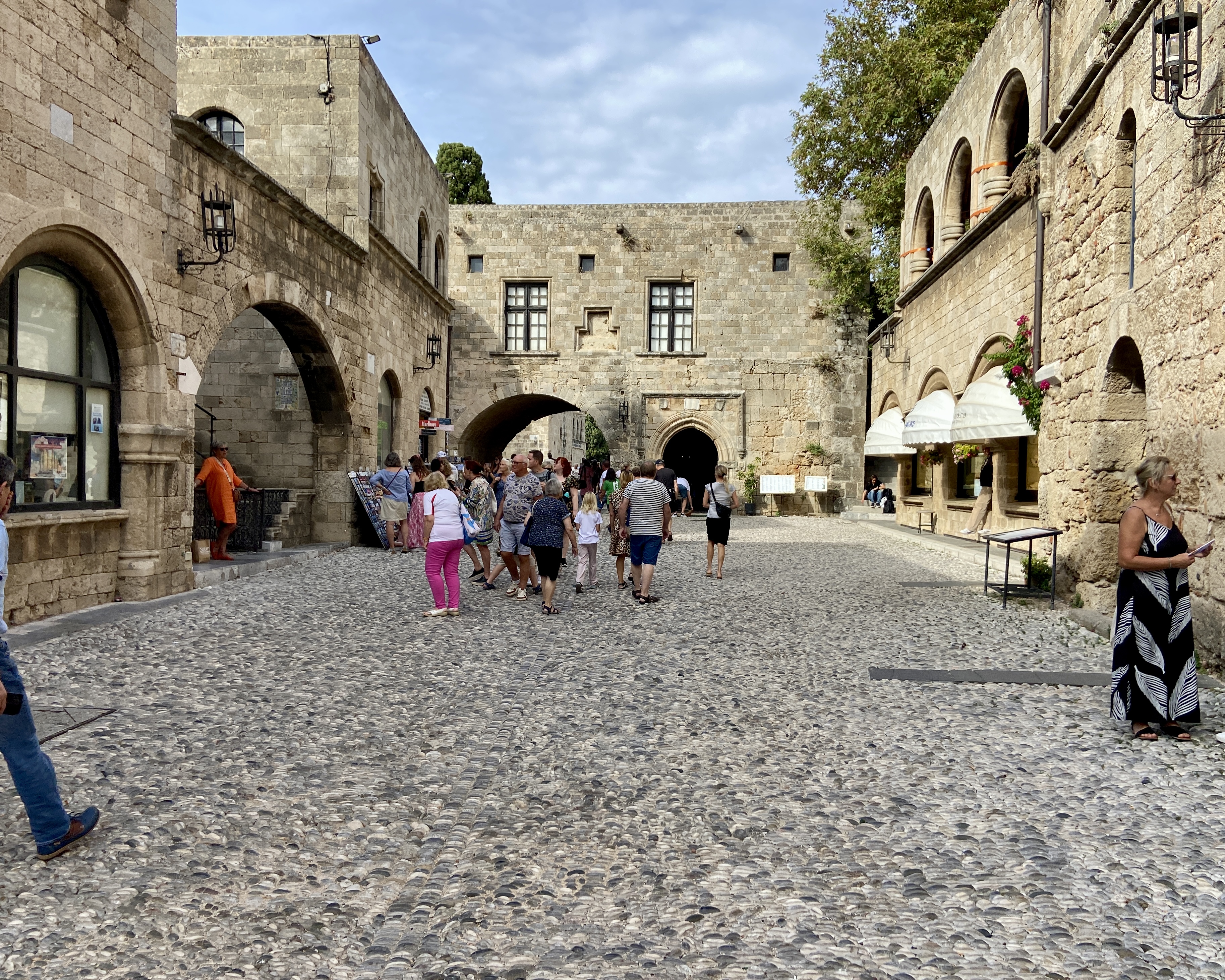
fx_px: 1015
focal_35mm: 28
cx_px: 623
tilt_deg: -1.7
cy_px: 496
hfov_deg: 62.2
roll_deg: -1.9
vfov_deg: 51.5
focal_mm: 4.25
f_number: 1.8
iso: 32
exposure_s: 1/1701
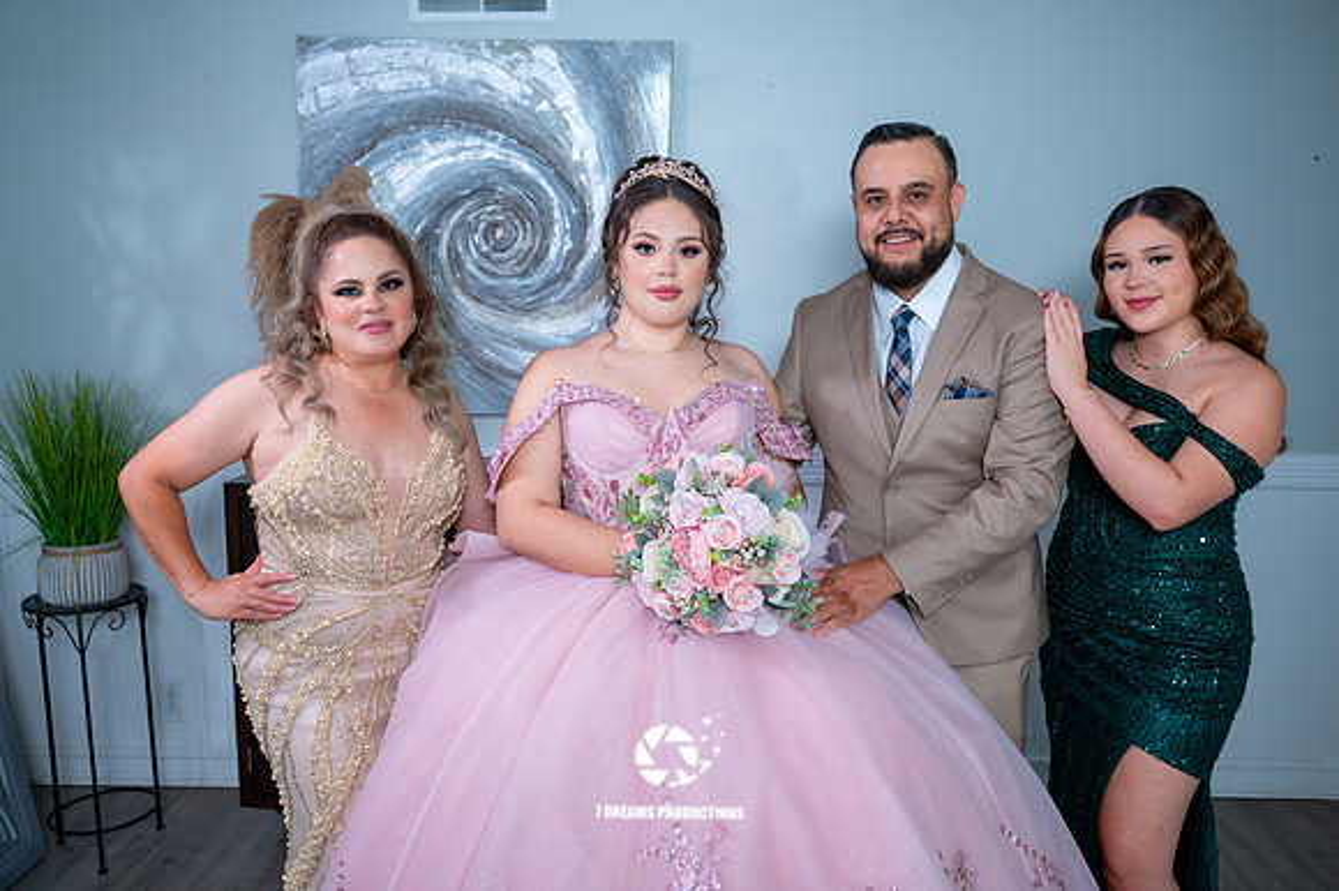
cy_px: 446
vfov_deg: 40.9
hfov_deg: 58.5
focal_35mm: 32
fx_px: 1194
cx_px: 670
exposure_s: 1/60
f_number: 4
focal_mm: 32
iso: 1250
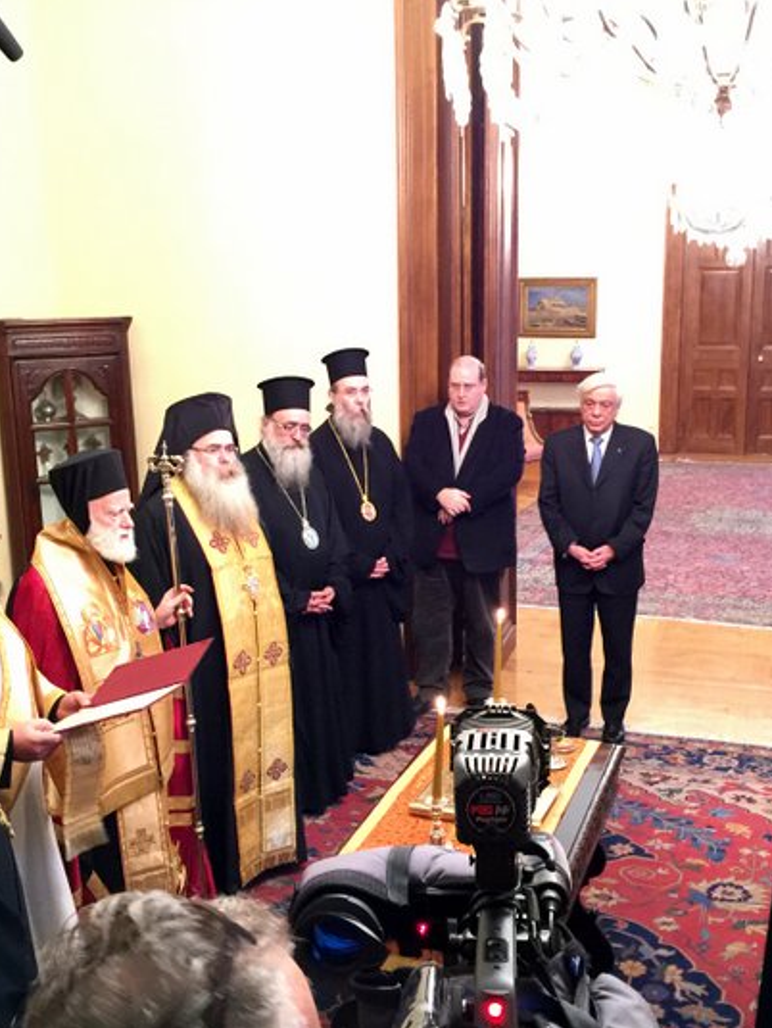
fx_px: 1158
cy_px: 513
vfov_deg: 47.8
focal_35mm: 39
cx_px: 371
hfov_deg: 36.9
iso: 125
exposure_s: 1/8
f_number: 2.2
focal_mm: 4.15
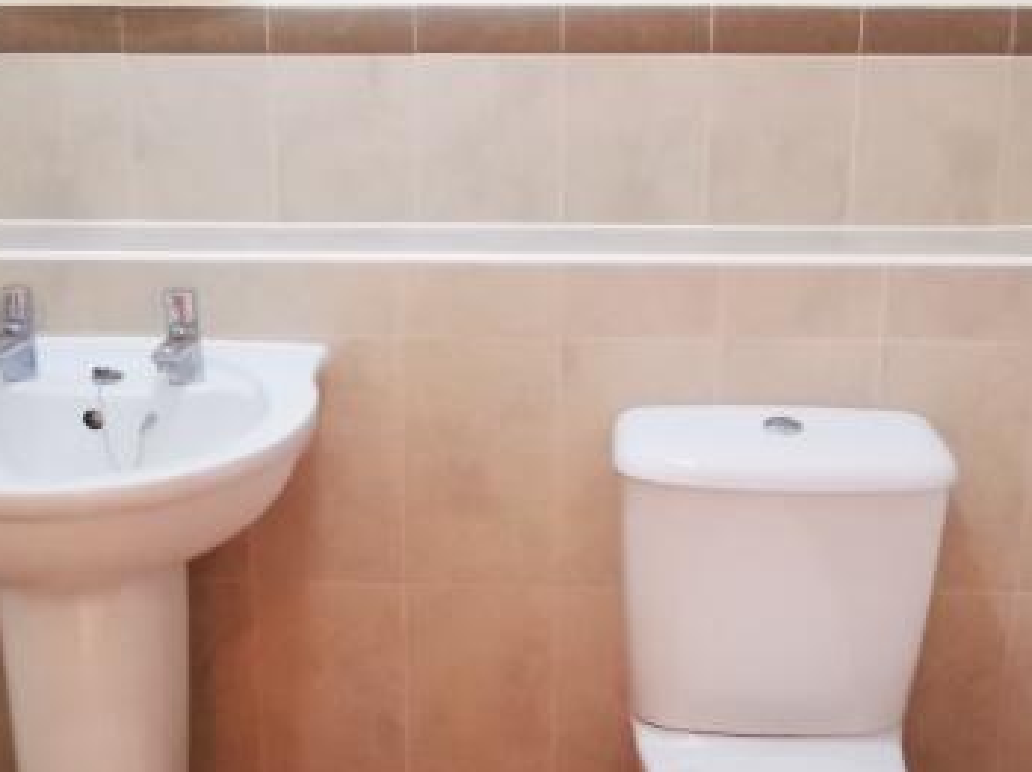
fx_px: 1400
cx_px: 500
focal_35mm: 47
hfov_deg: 40.5
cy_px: 382
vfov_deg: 30.8
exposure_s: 1/20
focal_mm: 2.35
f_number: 2.2
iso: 1250
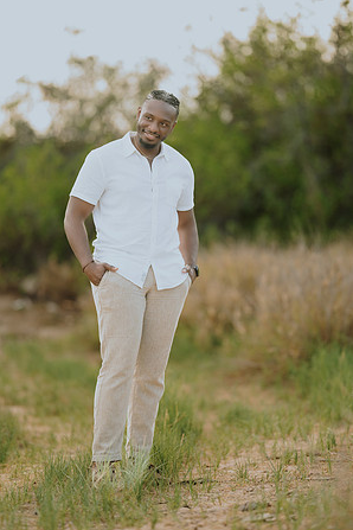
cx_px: 176
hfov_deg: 10.1
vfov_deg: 15.1
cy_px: 264
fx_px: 2000
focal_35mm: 136
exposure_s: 1/320
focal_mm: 135
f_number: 1.8
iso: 50
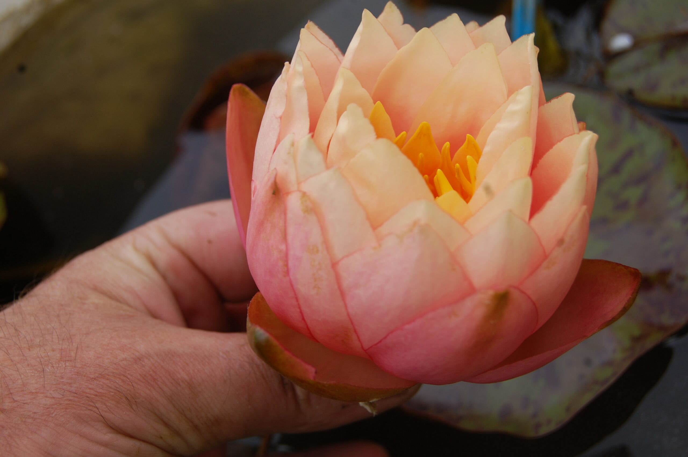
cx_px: 344
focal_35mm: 57
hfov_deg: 35.1
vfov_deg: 23.7
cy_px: 228
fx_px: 1088
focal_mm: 38
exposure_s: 1/250
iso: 200
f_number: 8
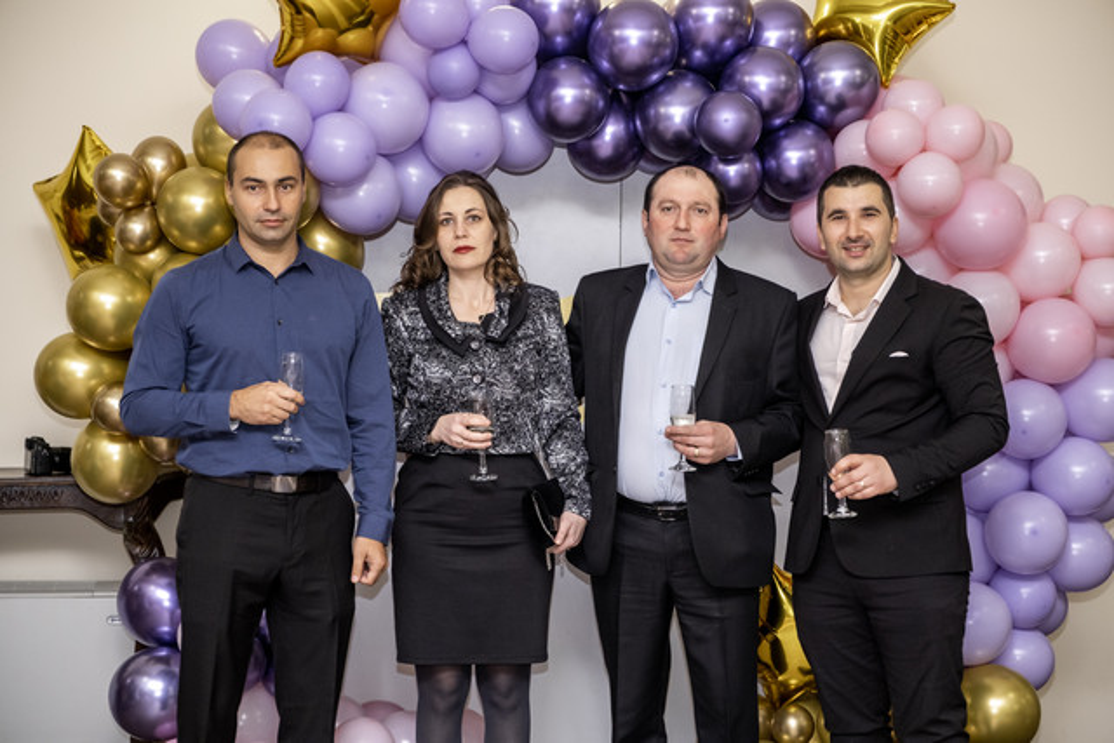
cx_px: 557
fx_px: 2569
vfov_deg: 16.5
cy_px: 372
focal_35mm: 83
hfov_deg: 24.5
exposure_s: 1/125
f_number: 2.8
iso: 1250
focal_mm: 55
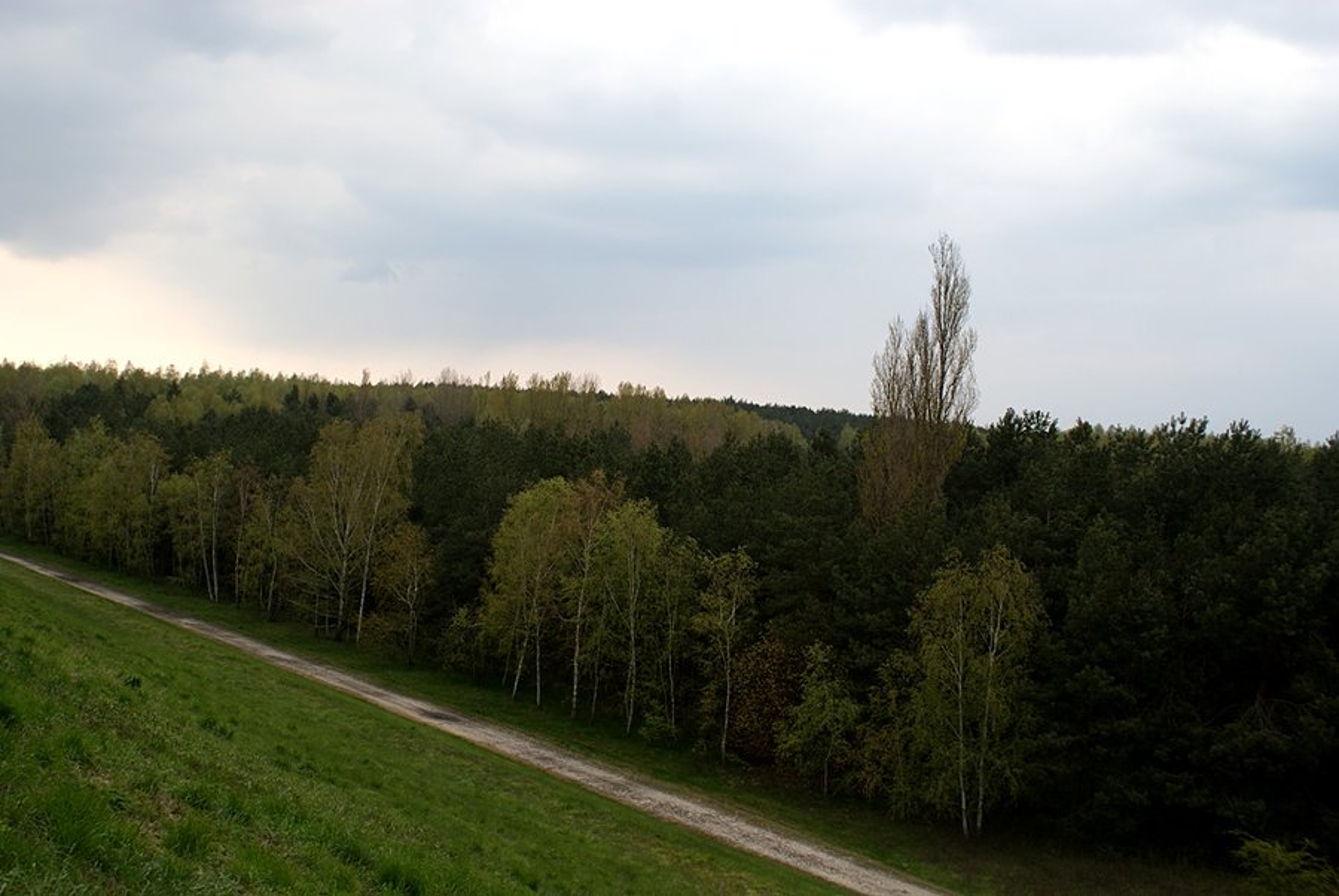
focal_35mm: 42
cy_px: 448
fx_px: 1564
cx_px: 670
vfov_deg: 32.0
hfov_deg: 46.4
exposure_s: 1/100
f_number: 6.3
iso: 100
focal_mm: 28
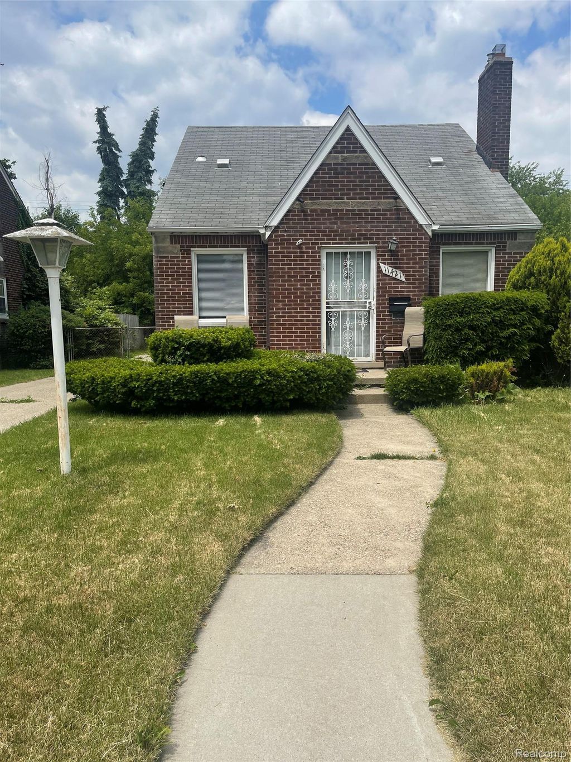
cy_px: 381
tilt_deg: -5.8
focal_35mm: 25
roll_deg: +1.2
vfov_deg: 69.4
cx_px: 286
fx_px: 550
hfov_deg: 54.9
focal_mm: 5.1
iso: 32
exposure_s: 1/4202
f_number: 1.6
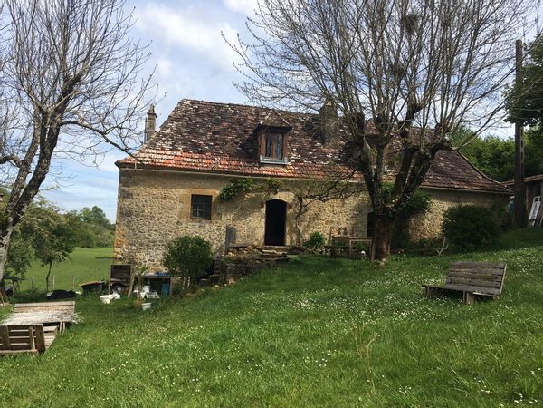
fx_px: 455
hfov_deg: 61.7
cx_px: 272
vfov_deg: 48.2
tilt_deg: +4.3
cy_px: 204
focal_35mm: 29
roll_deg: -2.6
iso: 25
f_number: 2.2
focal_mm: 4.15
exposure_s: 1/1508
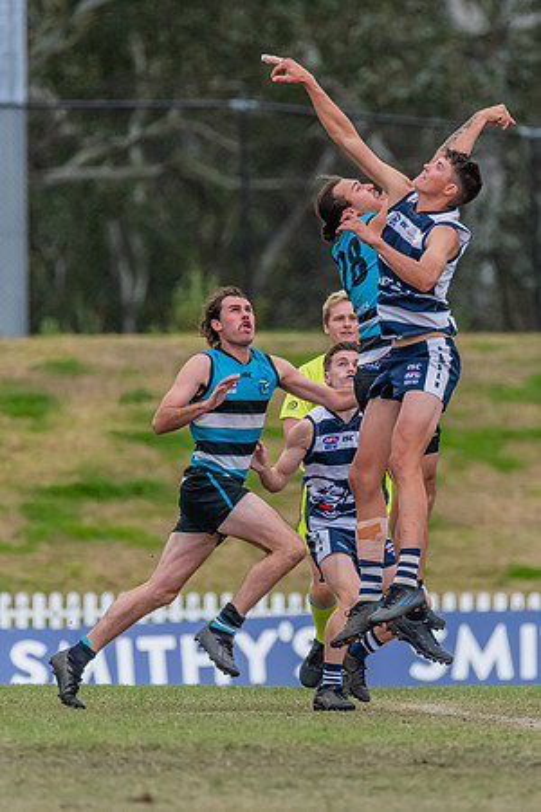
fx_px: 18885
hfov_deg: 1.6
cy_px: 404
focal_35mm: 838
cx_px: 340
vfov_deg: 2.5
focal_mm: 550
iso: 2000
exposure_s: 1/1600
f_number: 6.3
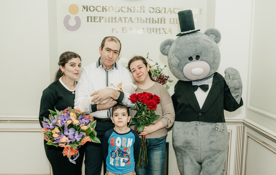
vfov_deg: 31.1
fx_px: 310
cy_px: 126
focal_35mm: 41
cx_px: 158
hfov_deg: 47.9
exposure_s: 1/160
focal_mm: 27
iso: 320
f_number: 4.5
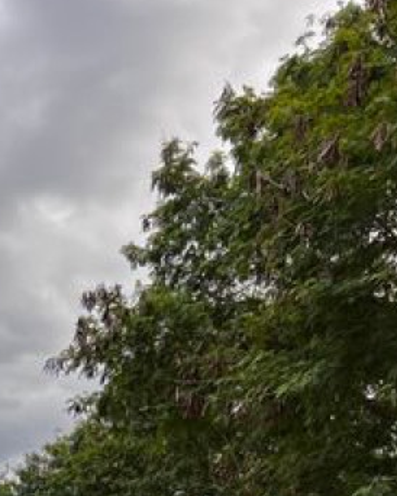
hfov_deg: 16.0
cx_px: -183
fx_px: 1306
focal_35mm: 89
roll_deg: +0.6
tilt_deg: -3.2
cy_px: 837
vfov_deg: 18.0
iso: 50
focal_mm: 5.7
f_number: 1.5
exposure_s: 1/399
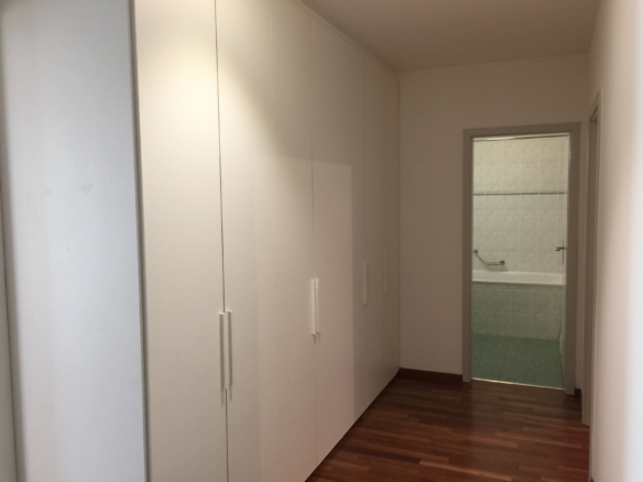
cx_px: 322
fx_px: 539
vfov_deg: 48.2
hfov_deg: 61.7
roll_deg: +0.9
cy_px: 241
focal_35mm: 29
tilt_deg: -4.0
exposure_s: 1/17
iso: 64
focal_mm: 4.15
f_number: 2.2
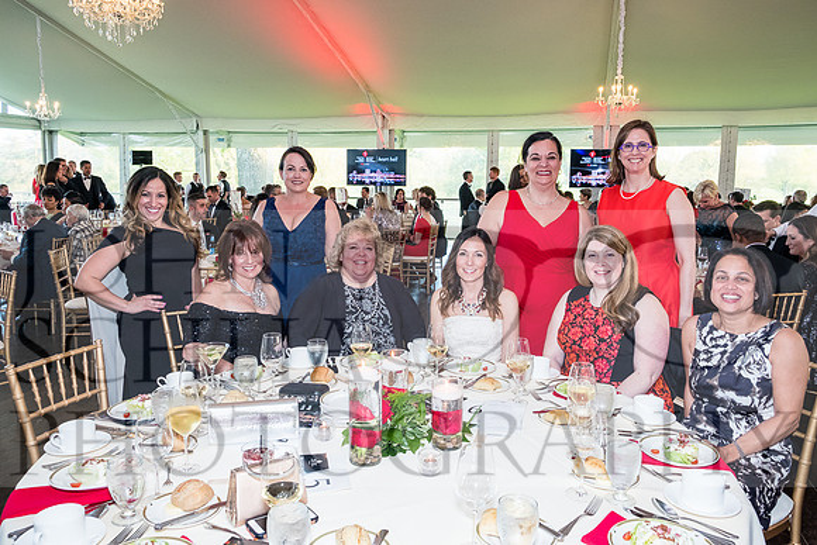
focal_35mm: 27
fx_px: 613
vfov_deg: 48.0
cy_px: 272
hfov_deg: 67.4
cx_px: 408
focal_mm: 18
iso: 1600
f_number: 5.6
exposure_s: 1/80
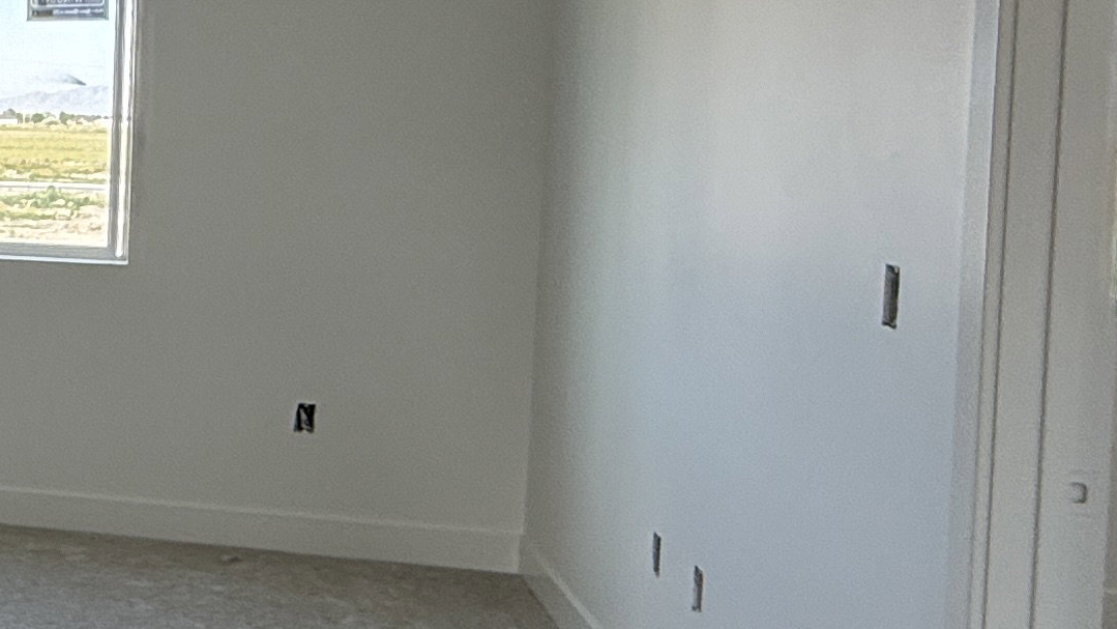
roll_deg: -1.3
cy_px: 174
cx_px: -350
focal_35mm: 57
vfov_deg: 20.9
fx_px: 1688
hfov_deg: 29.3
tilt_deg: -1.5
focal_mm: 2.22
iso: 80
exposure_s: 1/99
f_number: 2.2
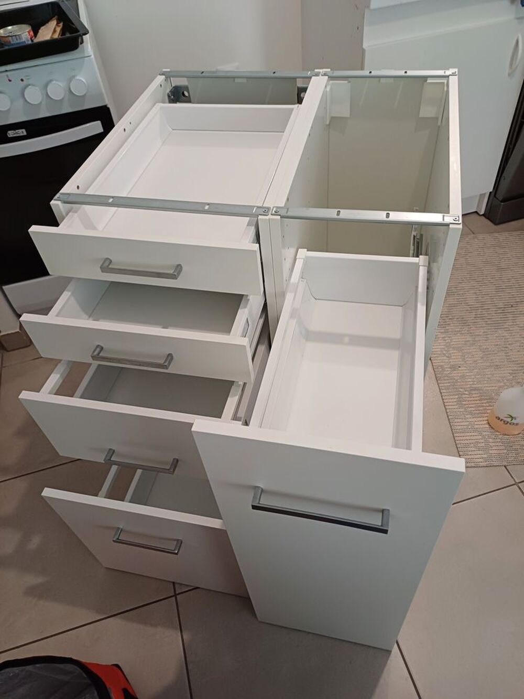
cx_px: 262
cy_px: 350
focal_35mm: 25
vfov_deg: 69.4
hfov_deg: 54.9
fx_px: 505
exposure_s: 1/33
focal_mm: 4.65
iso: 320
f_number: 1.8
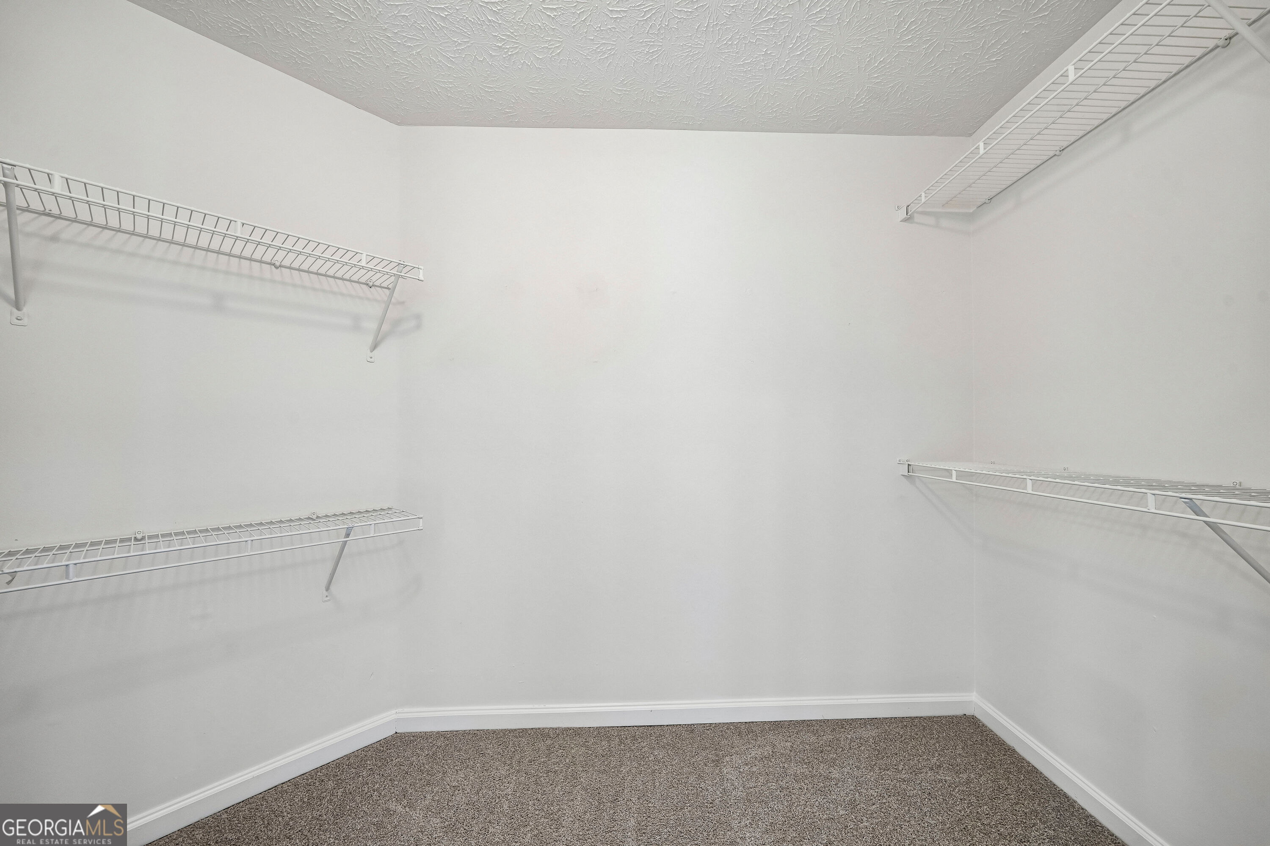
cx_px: 635
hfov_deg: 112.6
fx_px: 423
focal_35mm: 12
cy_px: 423
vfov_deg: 90.0
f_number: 8
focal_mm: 12
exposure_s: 1/5
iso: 400
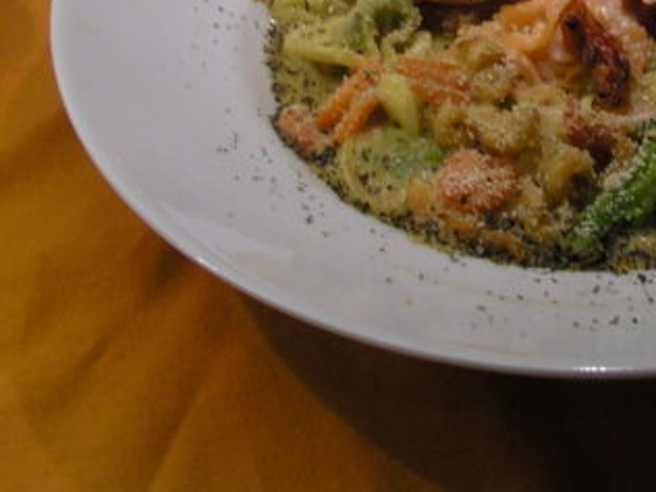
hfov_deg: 21.2
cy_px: -81
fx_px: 1706
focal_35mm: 90
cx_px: 623
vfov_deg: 15.9
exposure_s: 1/41.7
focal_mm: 5.6
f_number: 2.7
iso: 100
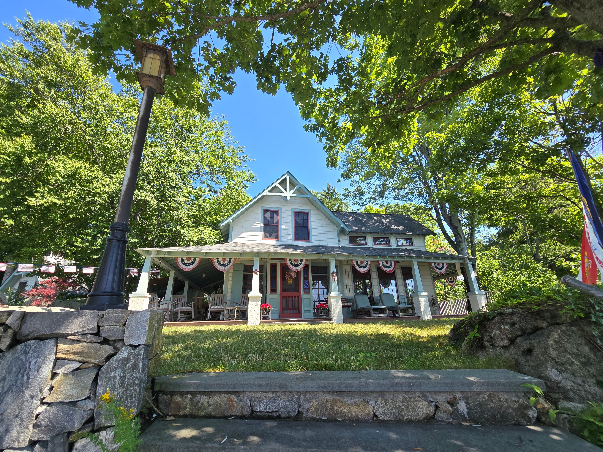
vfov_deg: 89.9
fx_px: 226
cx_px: 302
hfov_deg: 106.2
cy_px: 226
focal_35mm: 13
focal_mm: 2.2
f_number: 2.2
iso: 50
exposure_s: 1/711
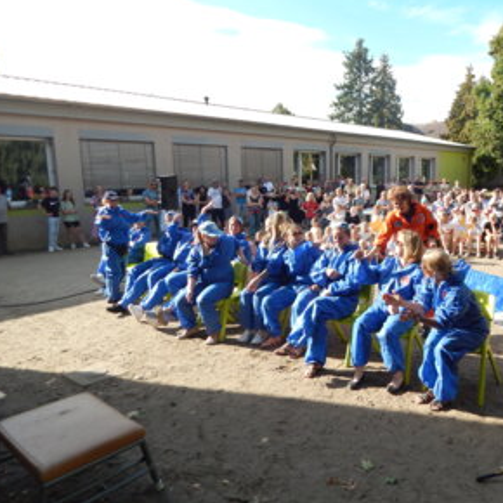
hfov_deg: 56.3
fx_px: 460
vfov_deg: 57.3
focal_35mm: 28
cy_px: 252
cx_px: 326
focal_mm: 4
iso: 125
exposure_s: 1/640
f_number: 3
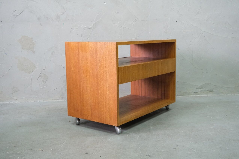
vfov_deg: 30.5
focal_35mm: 44
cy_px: 80
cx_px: 120
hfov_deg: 44.5
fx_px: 292
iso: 3200
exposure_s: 1/42
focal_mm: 29.2
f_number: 4
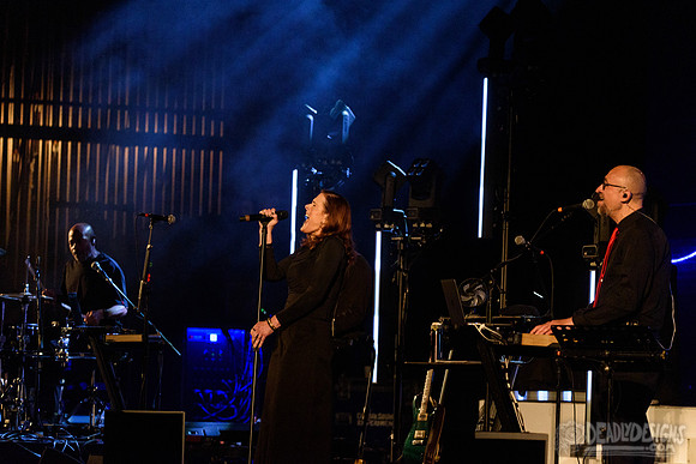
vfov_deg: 7.7
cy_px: 214
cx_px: 339
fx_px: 3445
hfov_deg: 11.5
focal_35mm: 178
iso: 4000
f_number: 5
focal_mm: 165
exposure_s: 1/125
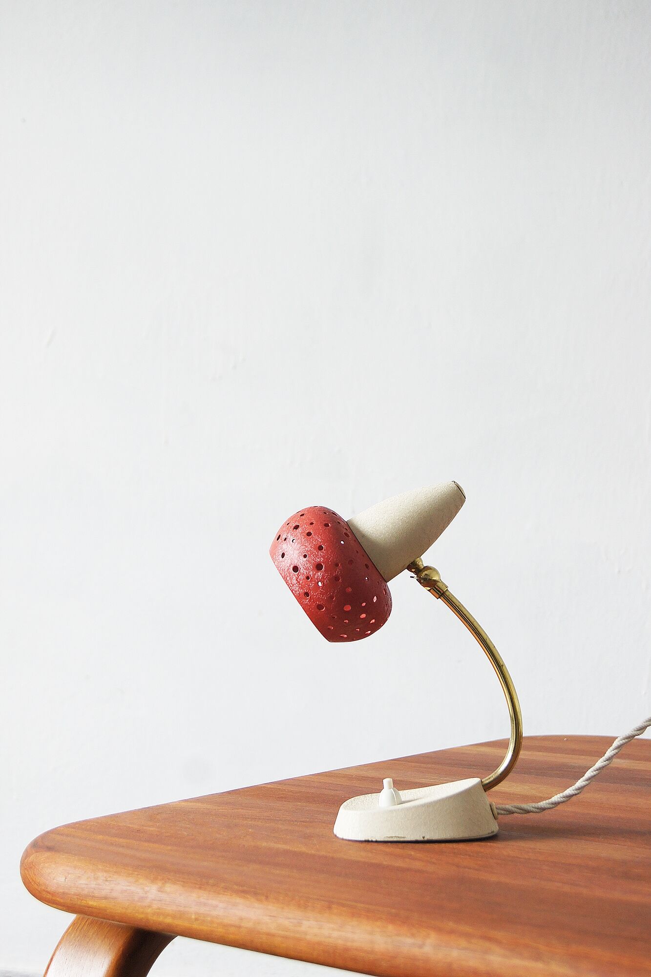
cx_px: 326
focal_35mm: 52
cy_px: 488
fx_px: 1424
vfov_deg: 37.9
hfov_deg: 25.7
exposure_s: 1/30
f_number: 5.6
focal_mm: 35
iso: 400
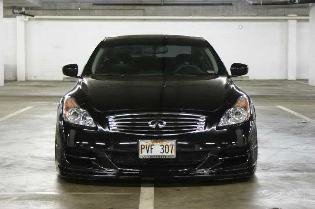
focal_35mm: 82
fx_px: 721
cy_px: 104
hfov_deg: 24.6
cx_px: 158
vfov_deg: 16.5
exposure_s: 1/2
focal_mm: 55
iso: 400
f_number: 5.6
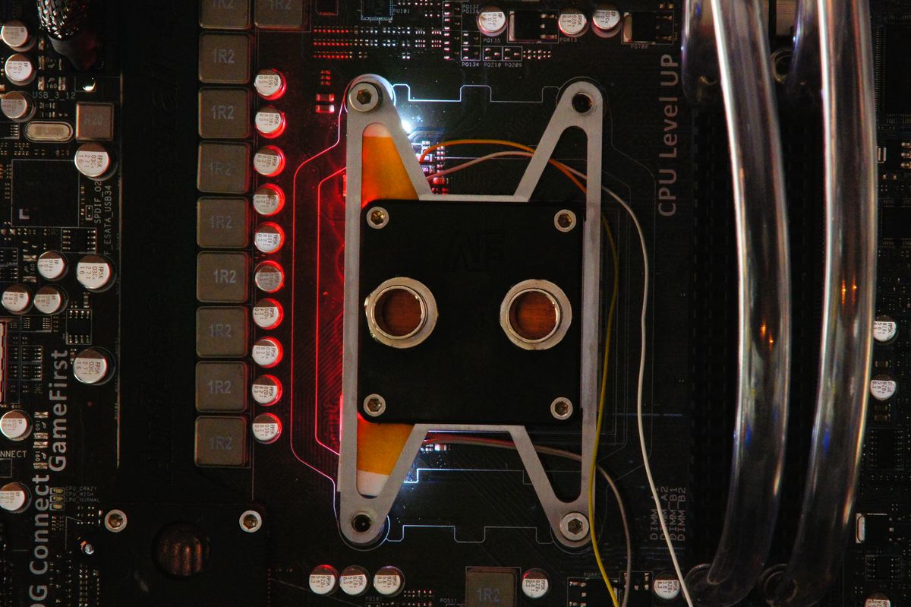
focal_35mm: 300
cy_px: 304
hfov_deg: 6.9
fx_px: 7588
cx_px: 456
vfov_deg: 4.6
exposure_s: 10
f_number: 25
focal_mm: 200
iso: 1600
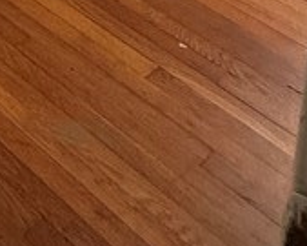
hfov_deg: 18.8
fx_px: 754
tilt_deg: -9.6
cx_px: -213
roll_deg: -0.1
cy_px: -399
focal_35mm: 83
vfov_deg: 12.6
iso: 200
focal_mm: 2.22
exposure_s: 1/99
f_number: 2.2
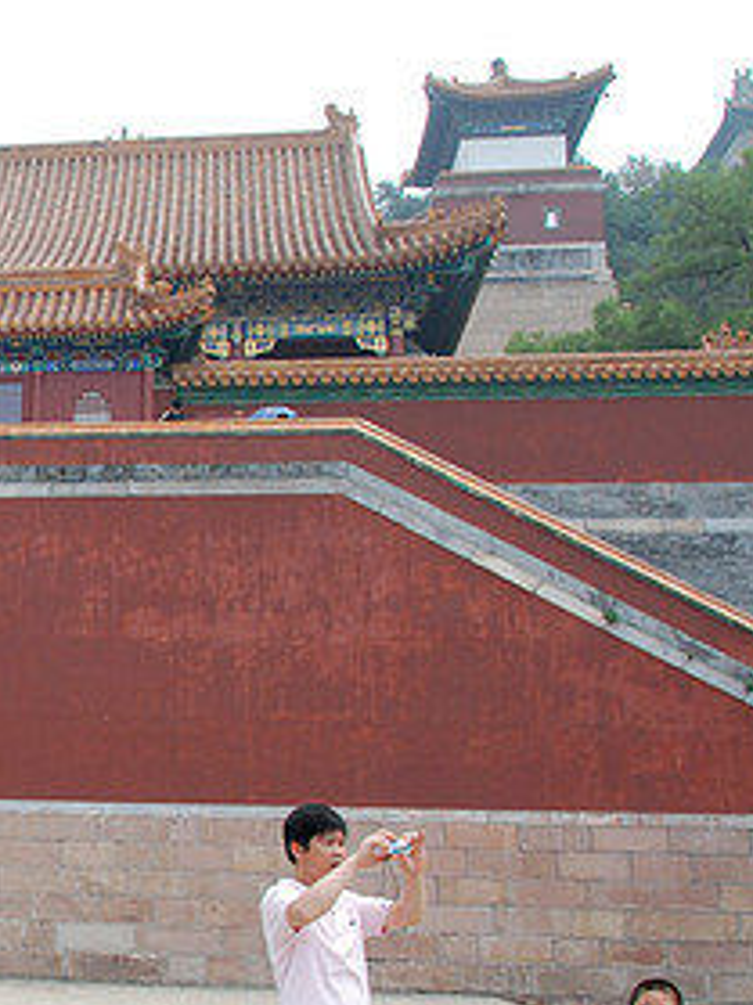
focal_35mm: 60
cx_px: -202
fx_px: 1742
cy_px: 641
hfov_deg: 22.1
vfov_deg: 32.0
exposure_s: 1/250
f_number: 8
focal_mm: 20
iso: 250
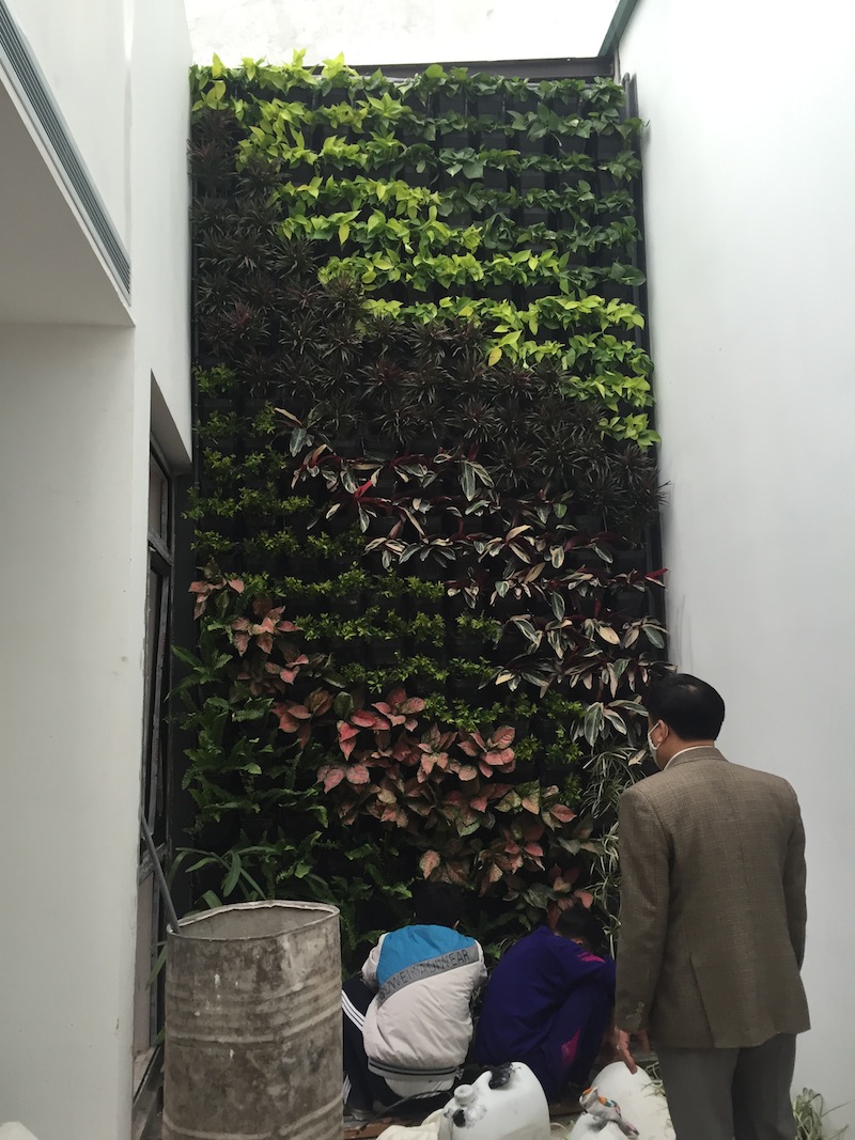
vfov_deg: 61.7
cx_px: 428
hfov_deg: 48.2
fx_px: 955
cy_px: 570
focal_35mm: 29
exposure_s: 1/40
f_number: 2.2
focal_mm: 4.15
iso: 32
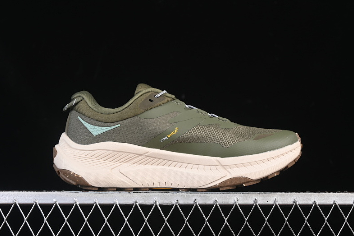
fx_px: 747
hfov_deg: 26.6
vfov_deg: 18.0
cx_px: 176
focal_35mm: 76
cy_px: 118
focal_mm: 50
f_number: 6.3
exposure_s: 1/60
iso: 160
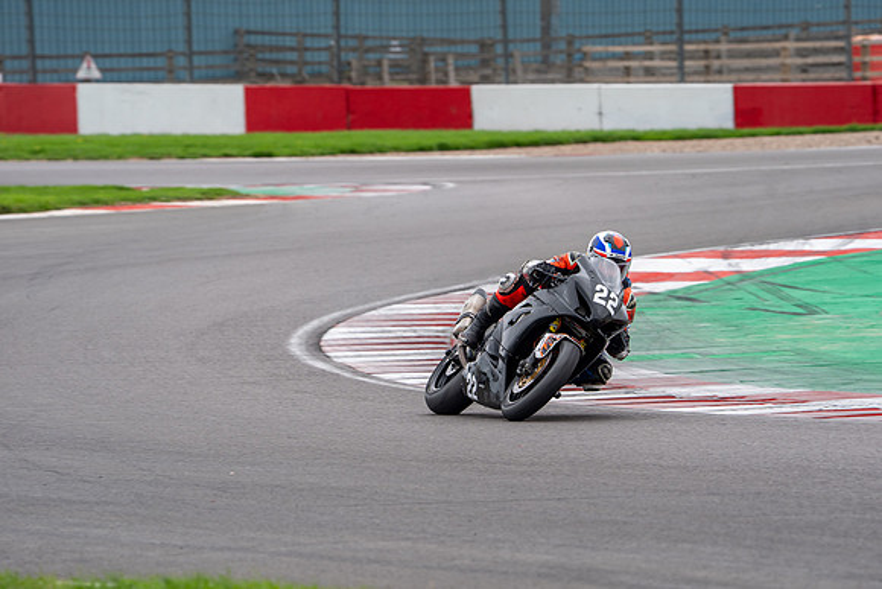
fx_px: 7064
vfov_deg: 4.8
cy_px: 295
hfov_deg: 7.1
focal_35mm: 288
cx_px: 441
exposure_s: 1/400
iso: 400
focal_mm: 288
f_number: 6.3
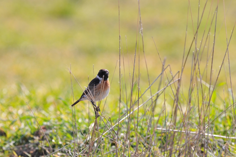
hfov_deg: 4.6
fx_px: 2946
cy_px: 78
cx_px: 118
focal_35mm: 450
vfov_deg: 3.0
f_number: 7.1
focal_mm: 300
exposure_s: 1/320
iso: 200
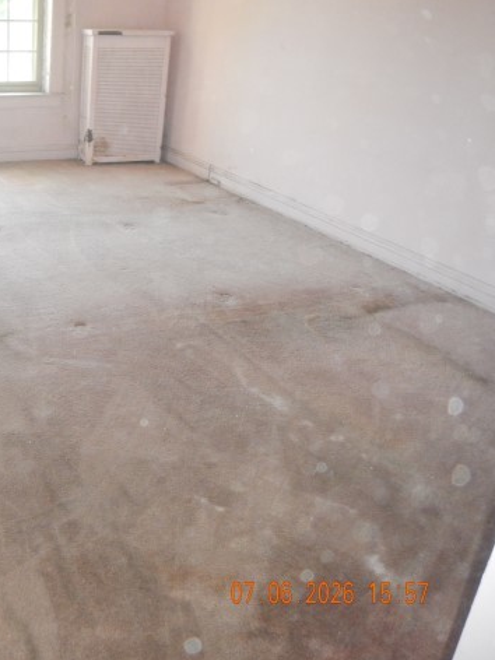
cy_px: 327
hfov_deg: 35.7
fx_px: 725
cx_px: 59
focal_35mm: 38
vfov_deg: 49.0
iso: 400
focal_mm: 5
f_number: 3.9
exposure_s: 1/30
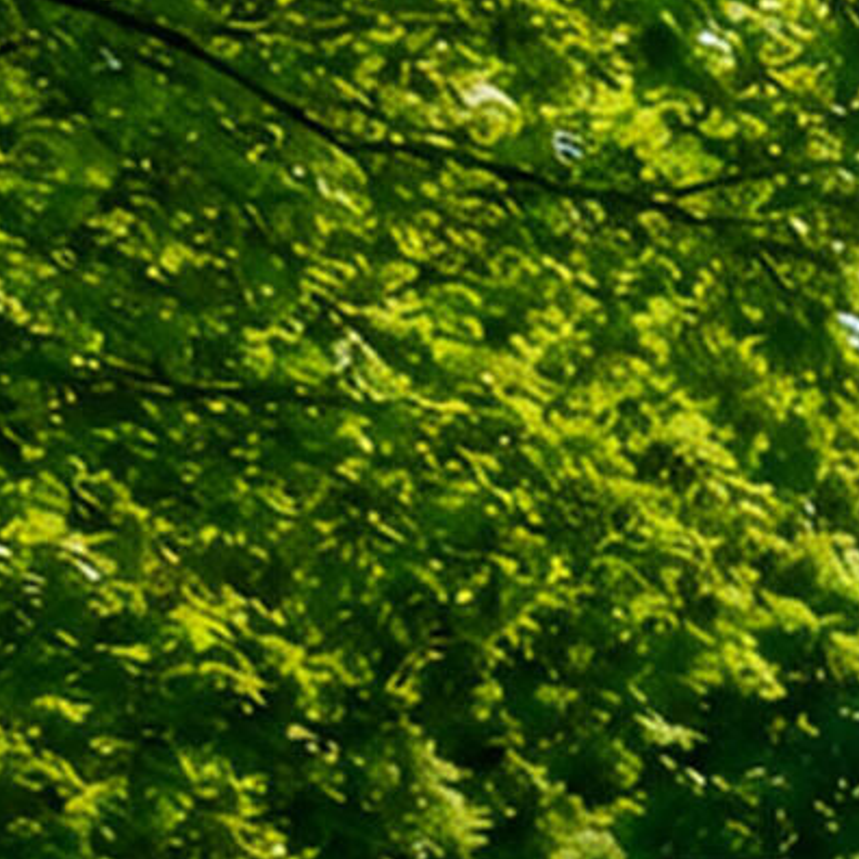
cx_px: 3128
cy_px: 688
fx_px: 2892
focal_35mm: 103
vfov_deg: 16.8
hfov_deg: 9.1
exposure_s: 1/125
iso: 100
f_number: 9
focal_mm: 16
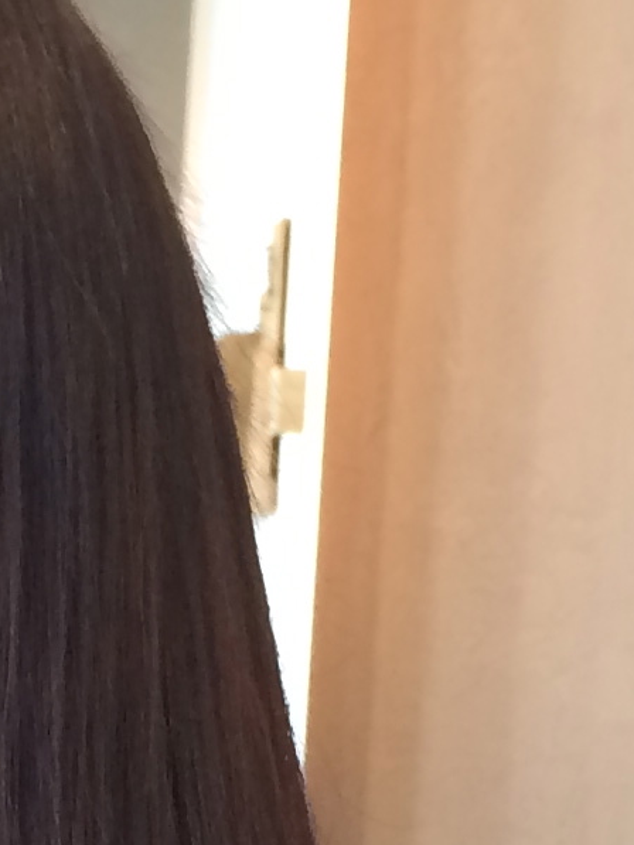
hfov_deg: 8.8
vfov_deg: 11.5
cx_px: -296
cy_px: 1335
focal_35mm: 164
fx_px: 4004
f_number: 2.2
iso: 40
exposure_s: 1/30
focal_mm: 4.12
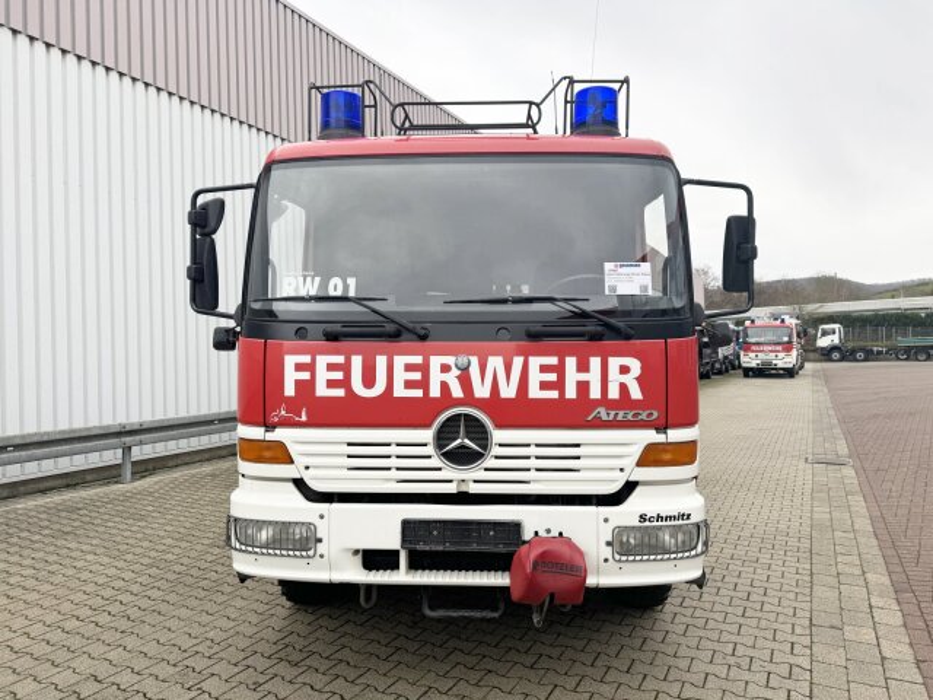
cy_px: 350
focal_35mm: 24
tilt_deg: +3.2
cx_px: 466
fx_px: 647
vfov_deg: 56.8
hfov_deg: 71.6
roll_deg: +1.3
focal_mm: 6.76
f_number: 1.78
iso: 80
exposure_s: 1/700
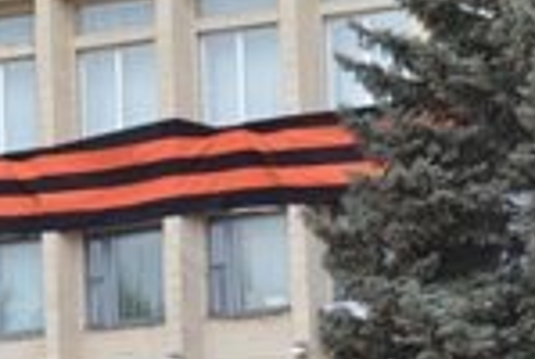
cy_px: 388
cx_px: 205
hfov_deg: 9.5
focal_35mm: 217
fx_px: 3231
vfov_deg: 6.3
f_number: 6.3
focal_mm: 36
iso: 100
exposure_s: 1/160
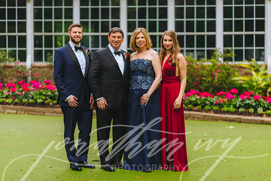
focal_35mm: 85
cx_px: 136
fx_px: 640
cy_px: 90
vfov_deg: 16.1
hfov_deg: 23.9
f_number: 2
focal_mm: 85
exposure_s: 1/400
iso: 400
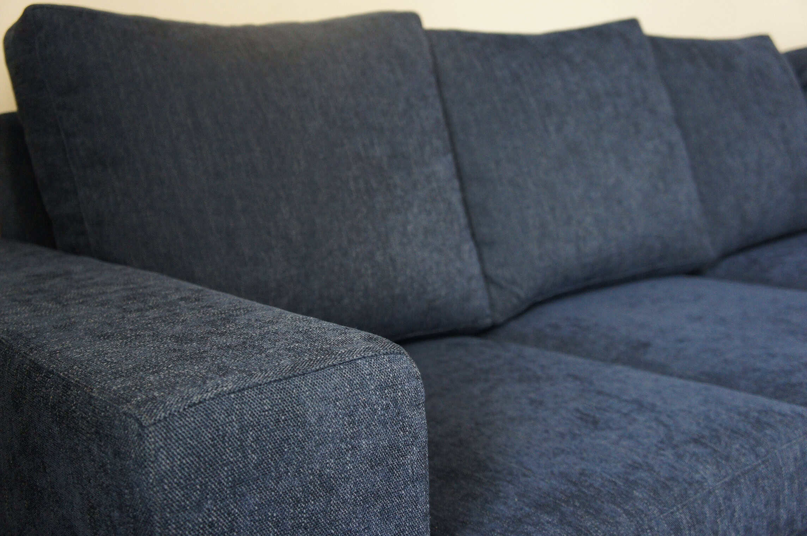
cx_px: 404
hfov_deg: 51.3
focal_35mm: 38
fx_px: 840
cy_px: 268
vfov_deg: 35.4
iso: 1600
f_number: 4
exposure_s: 1/40
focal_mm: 25
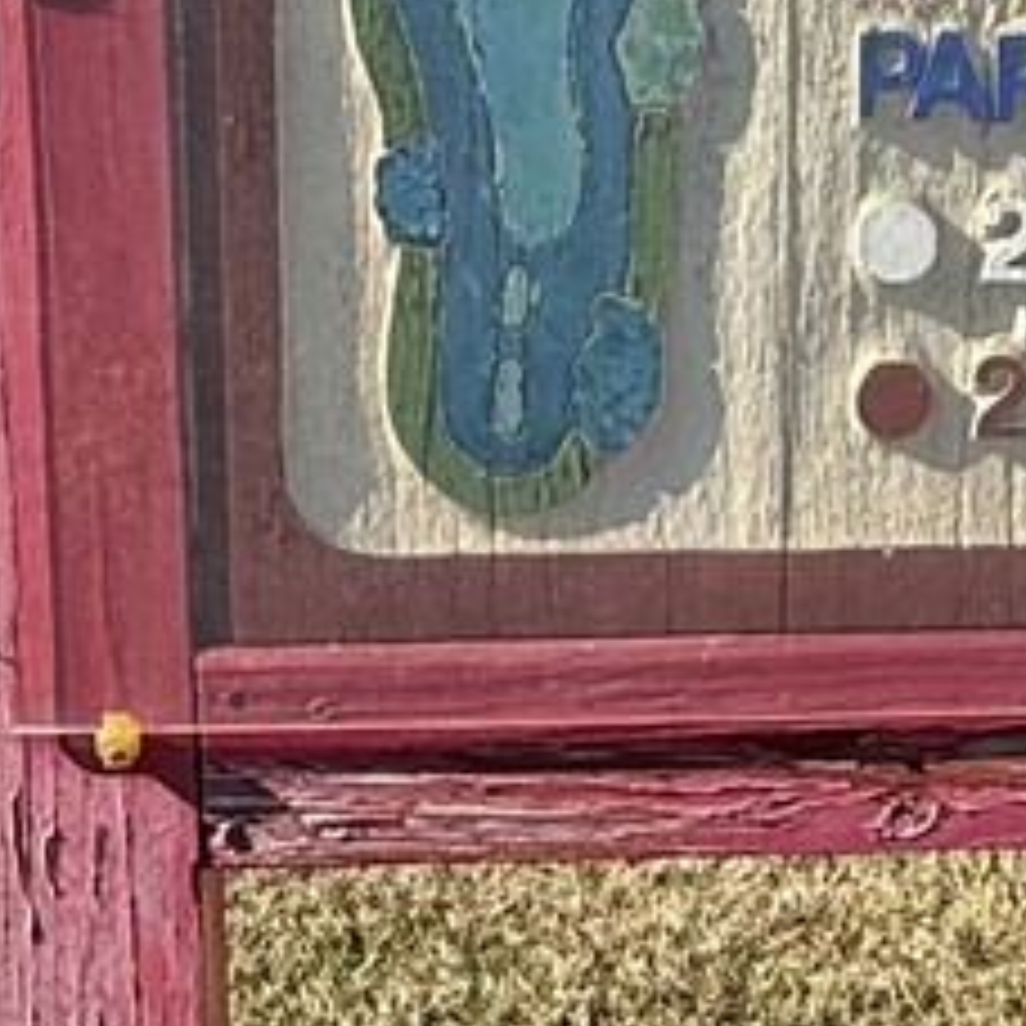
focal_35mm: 87
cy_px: 297
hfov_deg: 19.8
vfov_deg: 19.8
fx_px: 2917
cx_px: 774
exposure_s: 1/1745
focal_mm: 2.22
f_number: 2.2
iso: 50
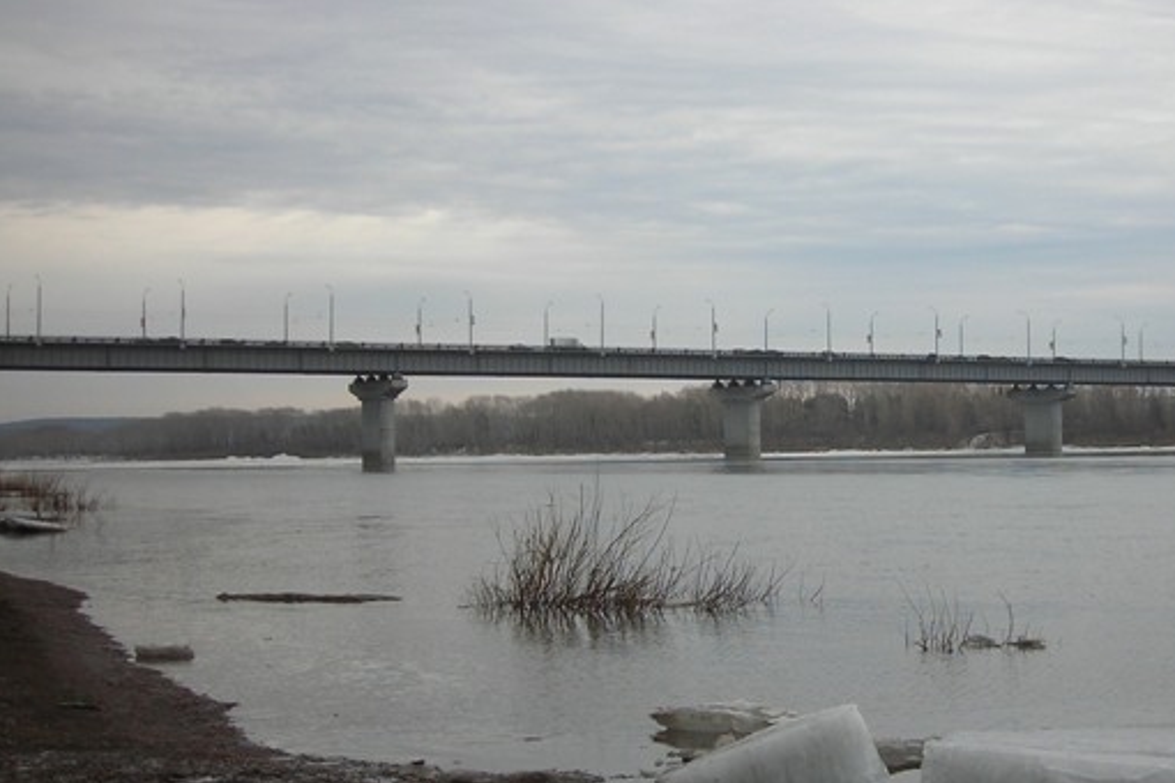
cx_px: 878
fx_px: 2023
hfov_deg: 31.8
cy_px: 428
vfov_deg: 21.9
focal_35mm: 62
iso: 50
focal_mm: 6.3
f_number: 3.2
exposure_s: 1/358
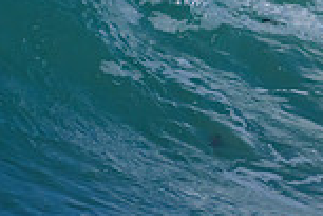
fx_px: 34074
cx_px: 589
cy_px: 58
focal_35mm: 3798
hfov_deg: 0.5
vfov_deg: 0.4
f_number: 11
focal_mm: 1000
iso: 1800
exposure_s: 1/4000
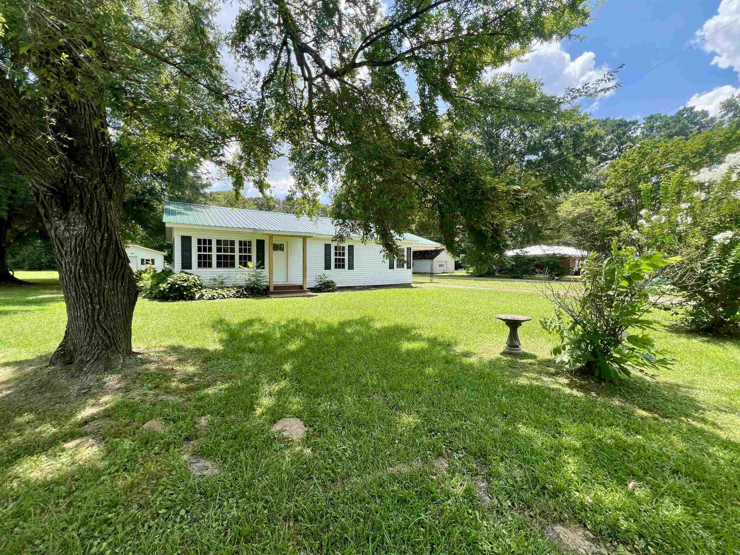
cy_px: 278
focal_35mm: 13
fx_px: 278
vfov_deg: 89.9
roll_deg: -0.1
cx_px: 370
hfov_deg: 106.2
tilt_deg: -3.1
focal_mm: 1.57
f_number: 1.8
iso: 32
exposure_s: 1/561
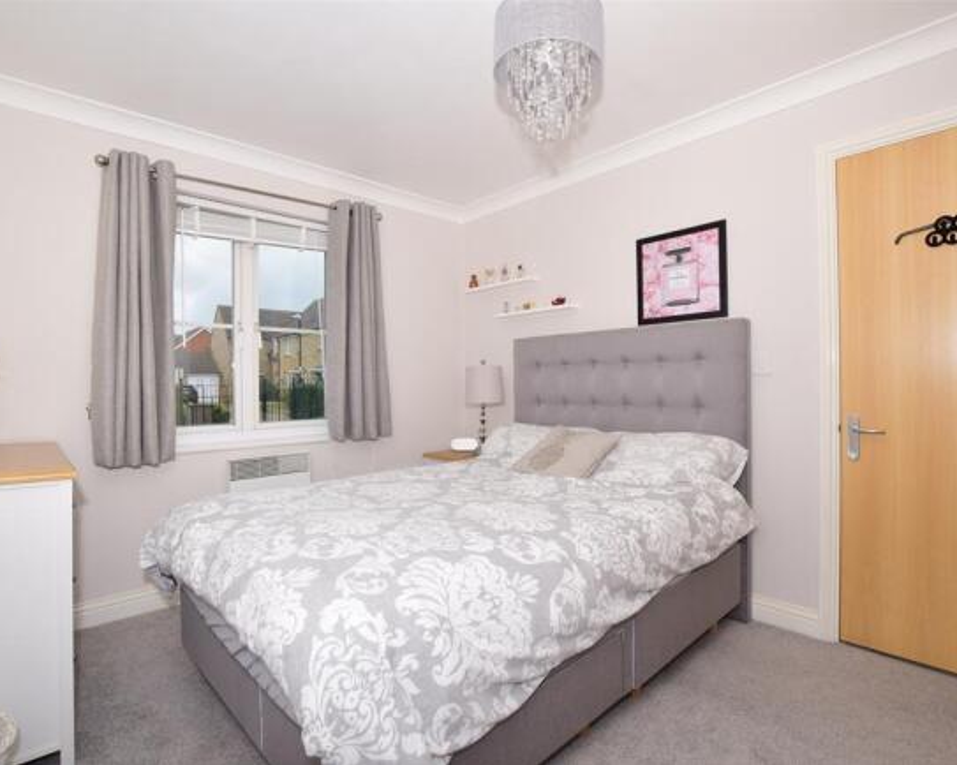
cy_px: 383
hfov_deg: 89.6
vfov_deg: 76.9
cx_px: 465
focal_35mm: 17
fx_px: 481
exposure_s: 1/200
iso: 400
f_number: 16
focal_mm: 10
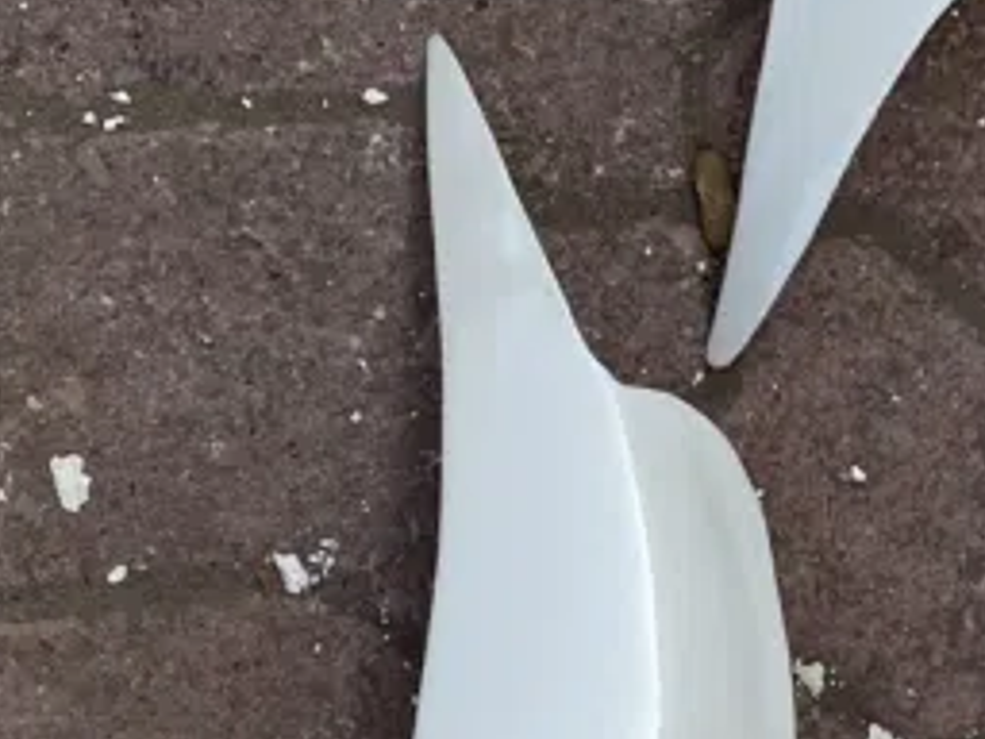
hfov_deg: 26.3
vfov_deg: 22.6
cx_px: 1204
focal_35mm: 65
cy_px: 373
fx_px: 1850
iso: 32
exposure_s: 1/2222
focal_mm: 4.25
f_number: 1.8
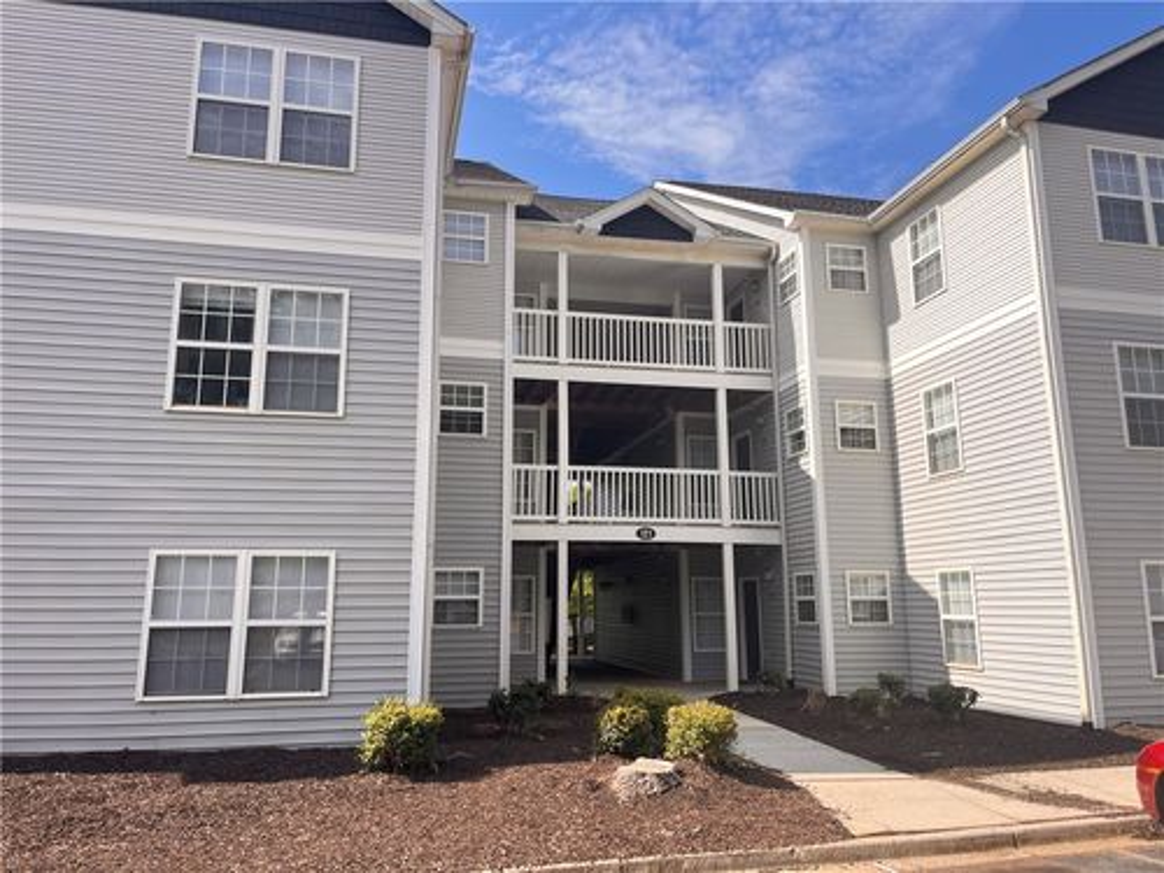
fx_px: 874
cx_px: 582
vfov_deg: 53.1
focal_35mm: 26
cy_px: 436
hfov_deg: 67.3
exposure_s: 1/1580
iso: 50
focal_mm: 5.1
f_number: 1.6
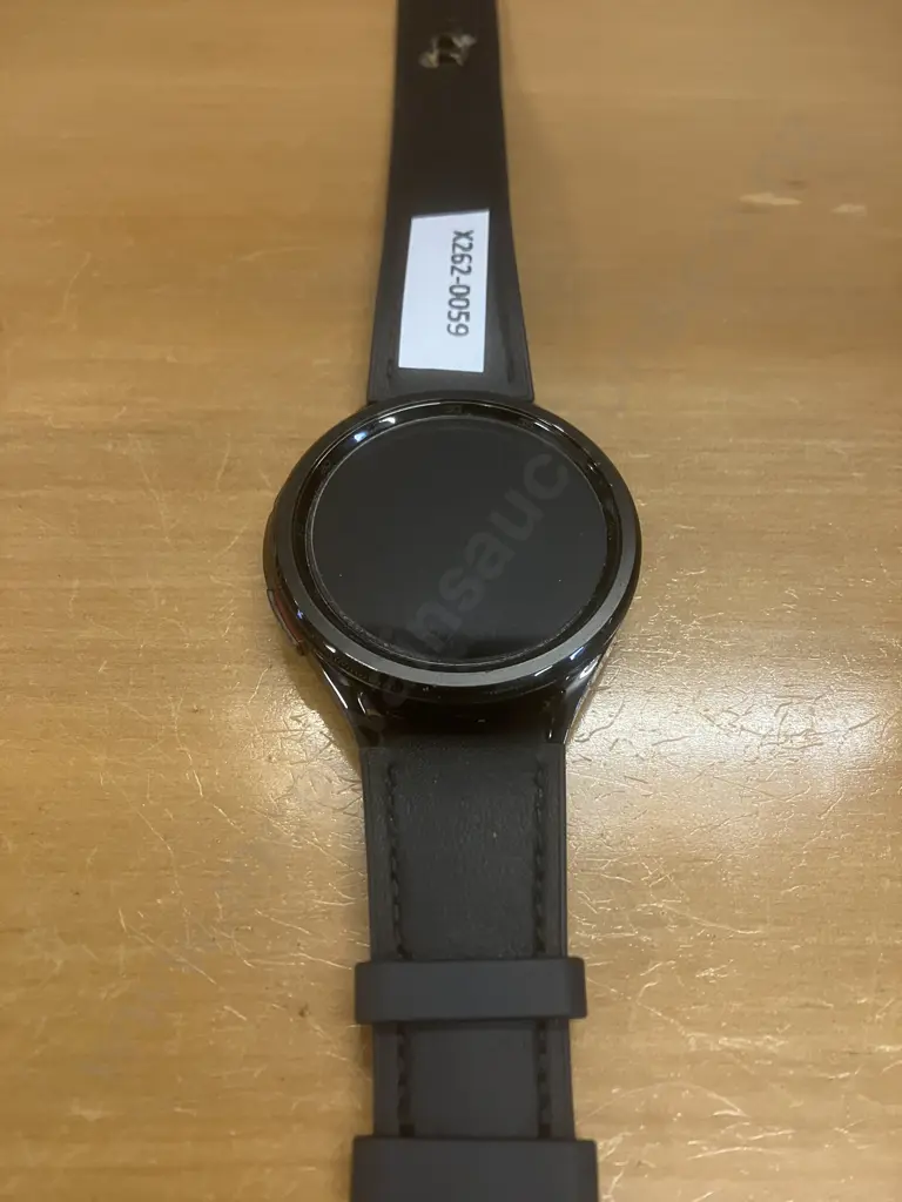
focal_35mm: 28
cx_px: 451
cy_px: 601
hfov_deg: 49.7
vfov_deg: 63.4
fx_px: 973
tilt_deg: -59.4
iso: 200
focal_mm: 3.99
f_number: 1.8
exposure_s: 1/50
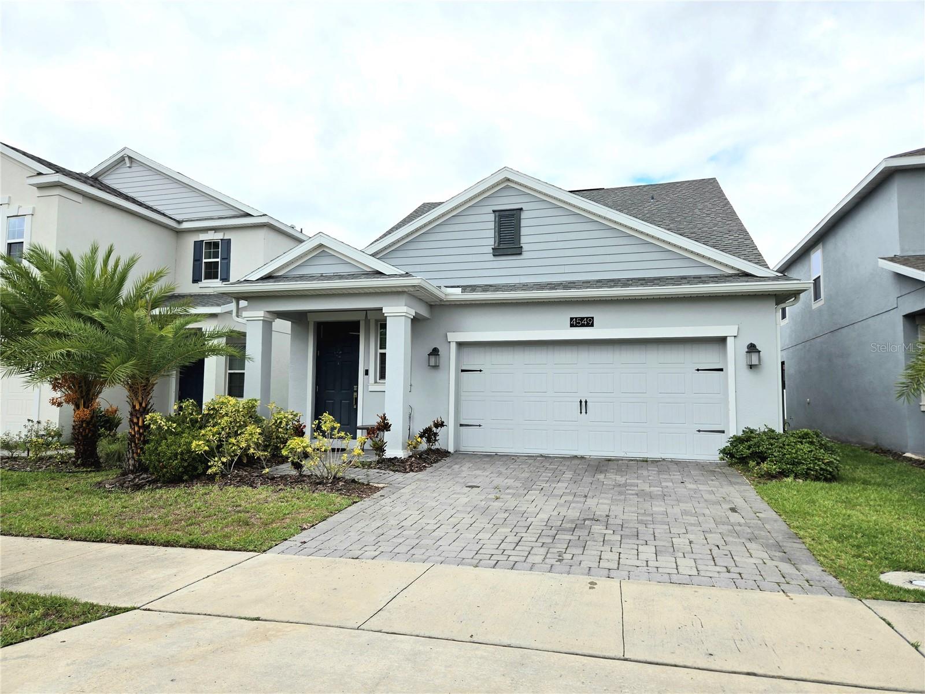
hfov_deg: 73.9
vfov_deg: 58.9
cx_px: 462
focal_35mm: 23
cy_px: 347
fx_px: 615
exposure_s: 1/2000
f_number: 1.8
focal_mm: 5.4
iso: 25
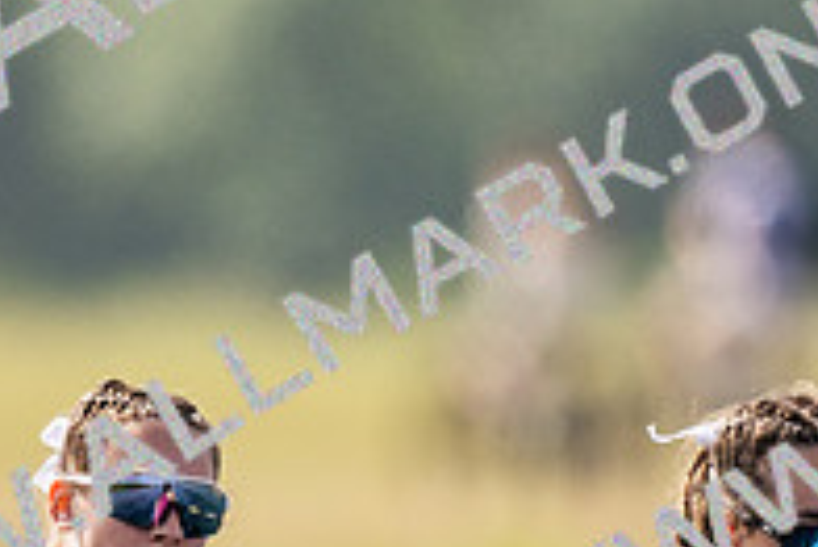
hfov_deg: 0.8
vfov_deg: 0.5
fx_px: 60461
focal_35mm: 2659
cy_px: 733
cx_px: 192
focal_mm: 600
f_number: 4
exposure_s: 1/2500
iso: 200
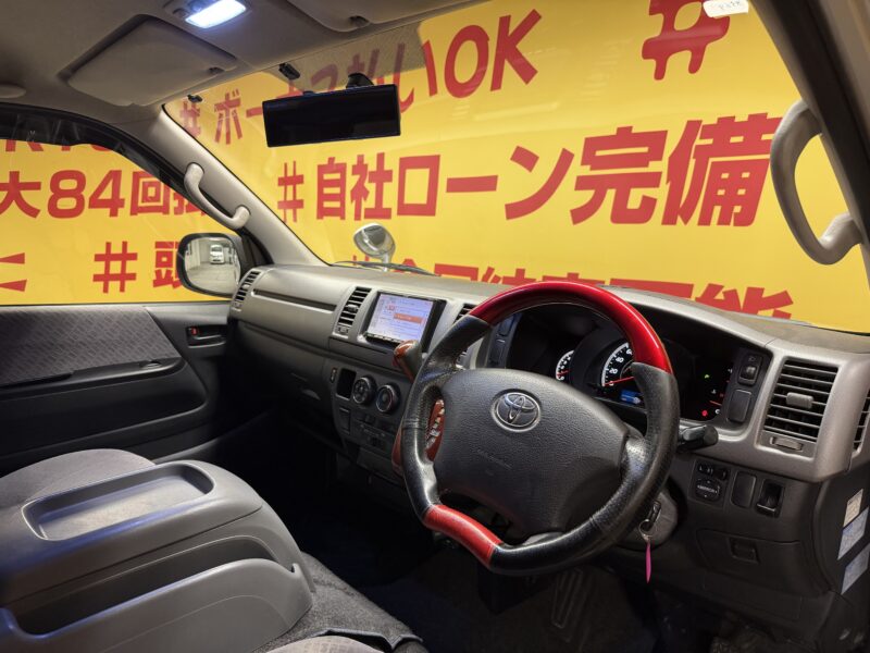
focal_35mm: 24
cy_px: 326
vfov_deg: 56.8
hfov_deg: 71.6
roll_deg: +2.0
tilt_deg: -11.6
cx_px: 435
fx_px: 603
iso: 200
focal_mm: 6.76
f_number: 1.78
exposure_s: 1/100
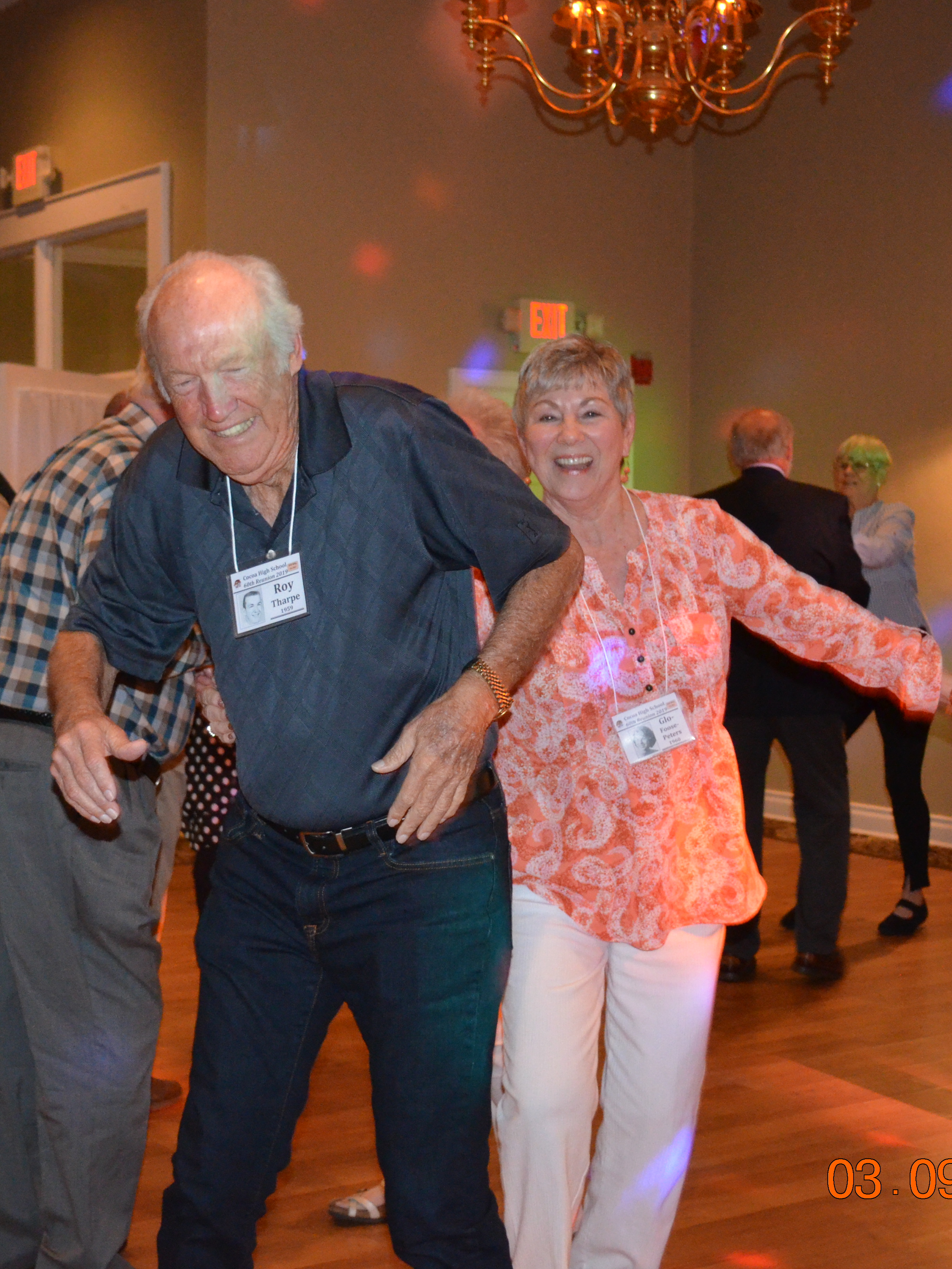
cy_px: 637
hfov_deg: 25.5
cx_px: 318
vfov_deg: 33.8
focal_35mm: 57
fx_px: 2090
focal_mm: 26
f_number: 4.2
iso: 3200
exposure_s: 1/60
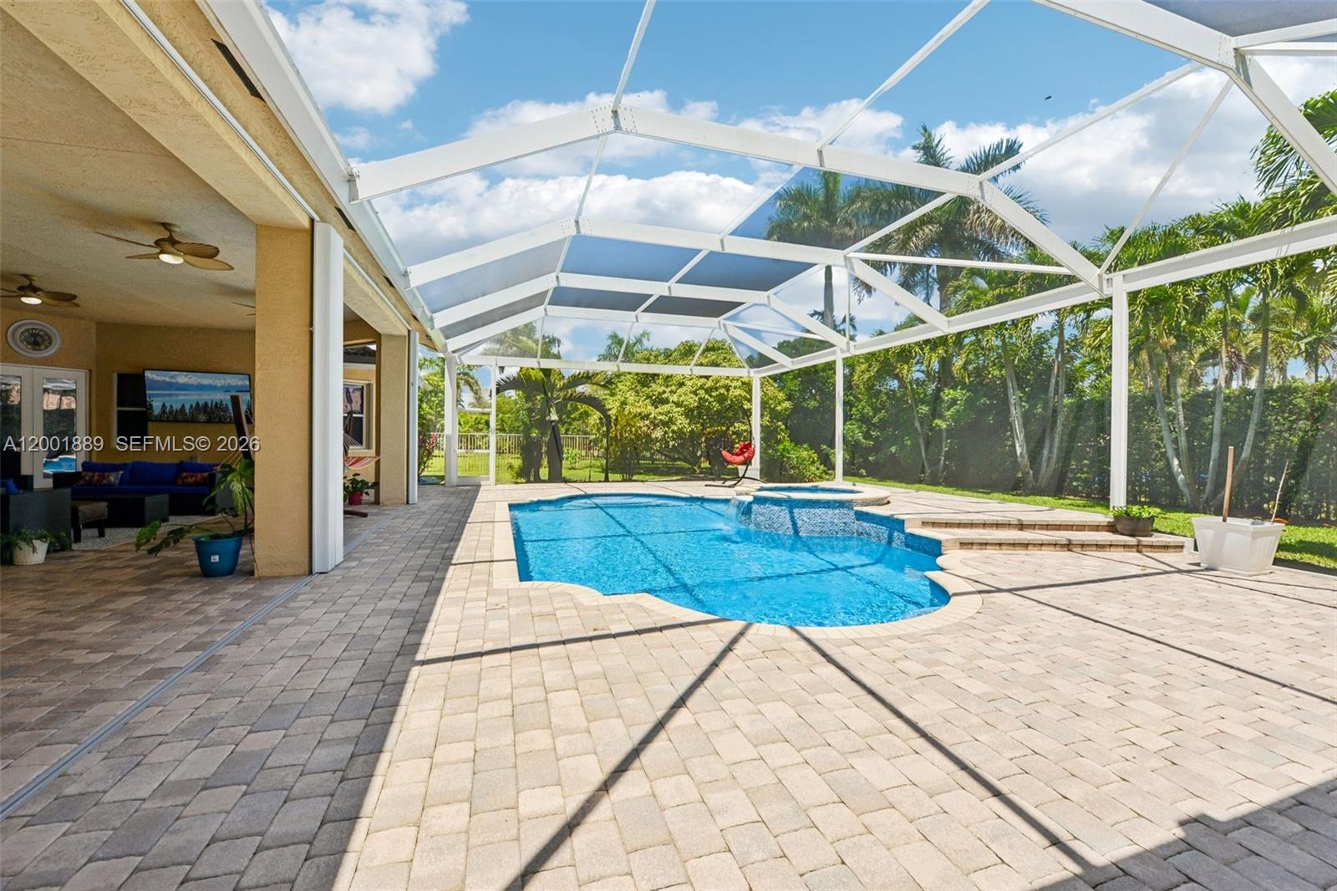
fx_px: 520
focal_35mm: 14
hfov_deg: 104.3
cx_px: 668
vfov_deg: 81.2
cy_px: 446
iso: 200
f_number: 9
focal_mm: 14
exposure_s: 1/250
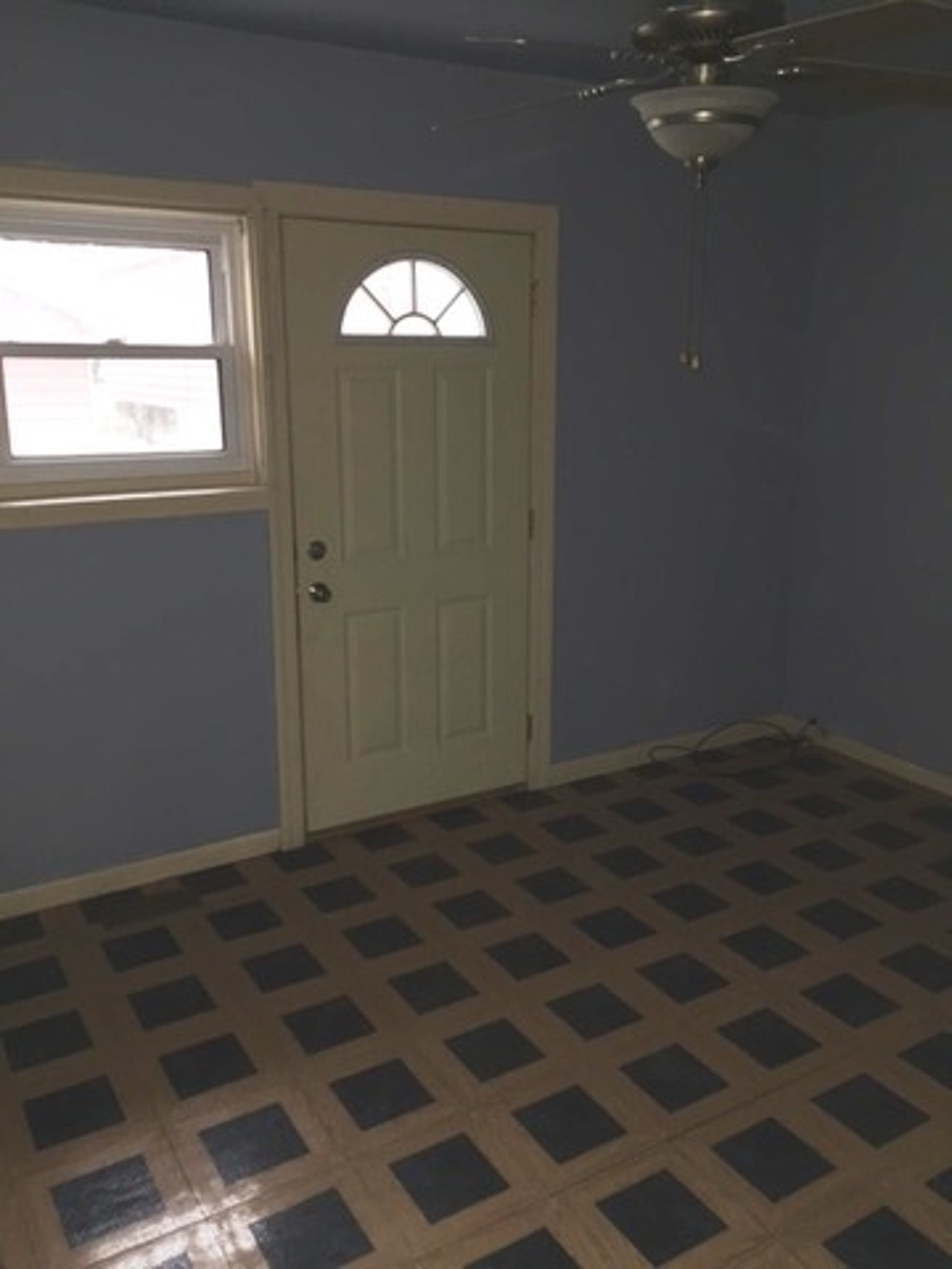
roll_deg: +0.4
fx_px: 1063
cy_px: 634
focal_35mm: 29
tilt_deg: -13.2
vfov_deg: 61.7
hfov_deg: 48.2
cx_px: 476
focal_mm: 4.15
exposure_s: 1/16
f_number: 2.2
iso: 64
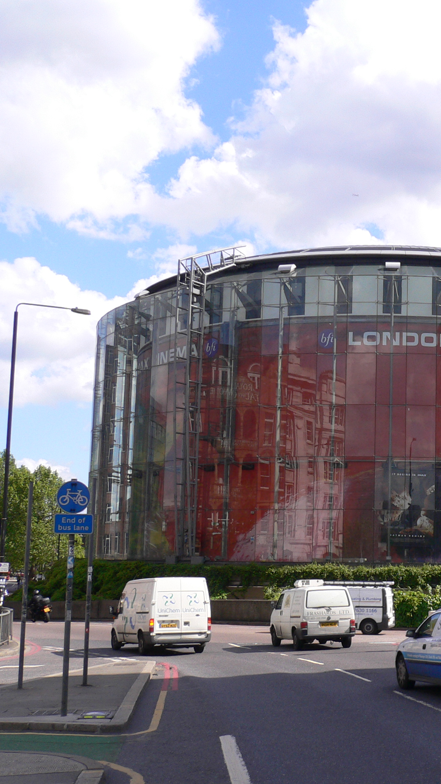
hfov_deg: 22.6
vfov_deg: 40.6
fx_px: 1060
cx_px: 441
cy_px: 392
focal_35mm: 51
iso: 80
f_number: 5.6
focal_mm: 5.8
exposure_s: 1/250
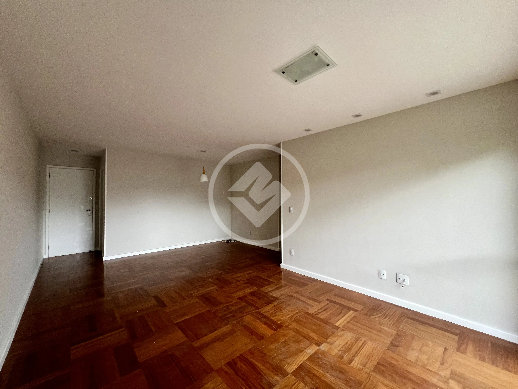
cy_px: 194
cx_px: 259
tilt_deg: +1.1
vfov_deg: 89.9
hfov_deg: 106.2
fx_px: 195
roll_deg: -0.3
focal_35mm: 13
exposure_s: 1/99
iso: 200
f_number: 1.8
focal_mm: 1.57
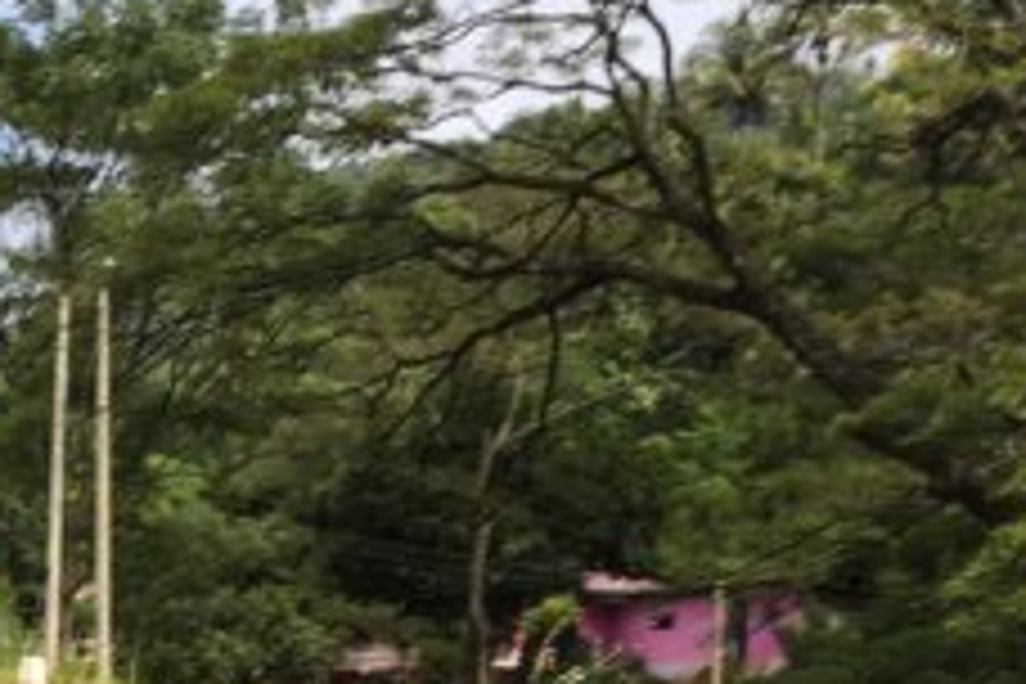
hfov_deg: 18.6
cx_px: -63
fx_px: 3021
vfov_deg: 12.3
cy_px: 1012
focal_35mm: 106
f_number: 2.2
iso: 25
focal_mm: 4.15
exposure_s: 1/233
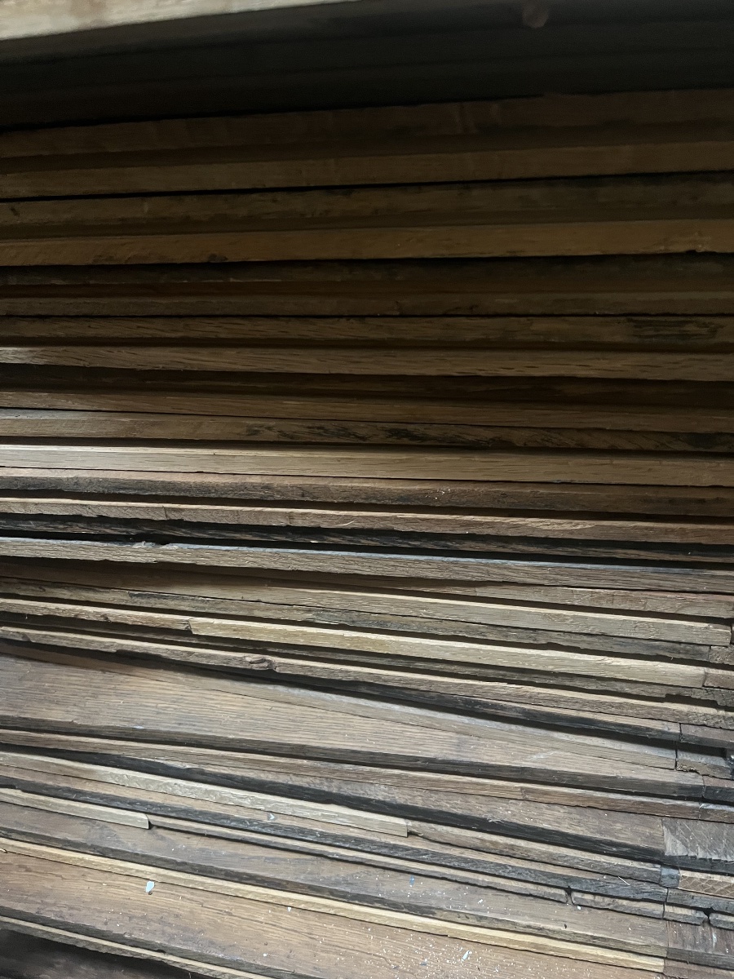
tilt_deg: -26.4
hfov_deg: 53.1
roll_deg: +2.9
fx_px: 735
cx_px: 367
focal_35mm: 26
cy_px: 490
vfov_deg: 67.3
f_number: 1.6
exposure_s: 1/30
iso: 800
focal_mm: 5.1
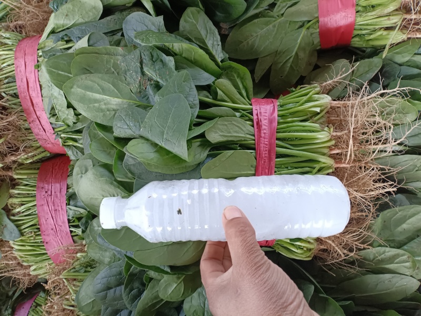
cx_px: 210
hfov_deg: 67.3
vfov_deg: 53.1
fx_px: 316
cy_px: 158
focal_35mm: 26
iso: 434
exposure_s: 1/120
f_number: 1.8
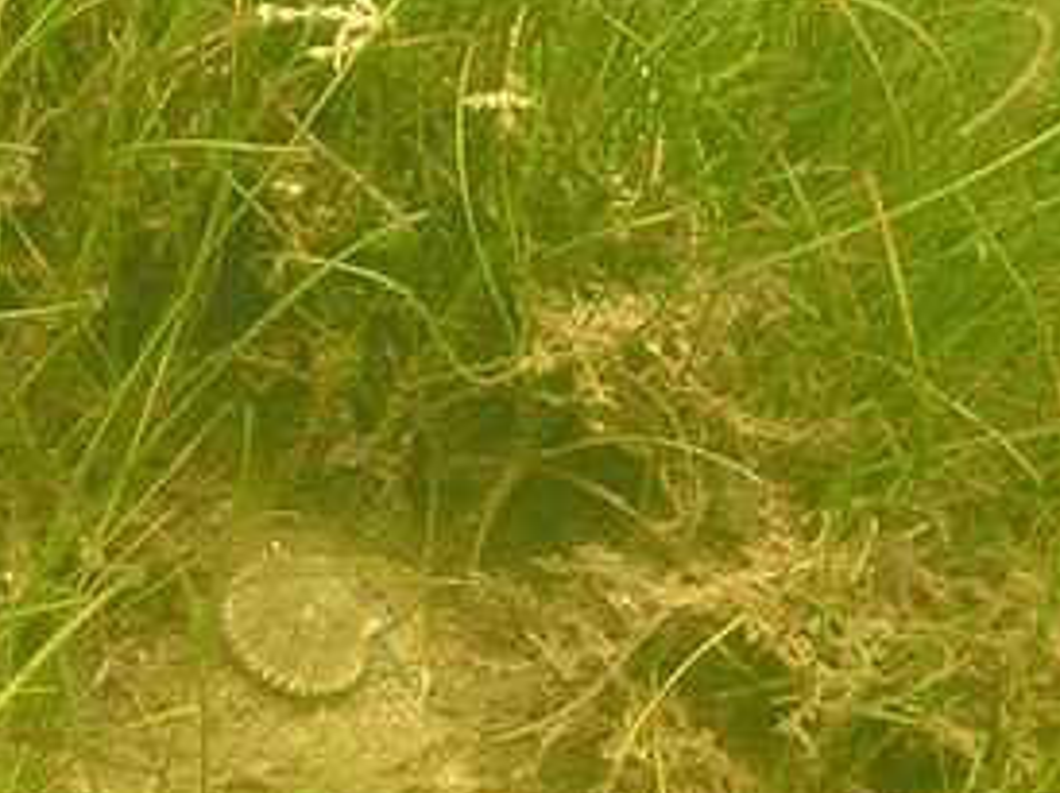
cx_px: 302
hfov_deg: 35.6
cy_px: 578
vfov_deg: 27.2
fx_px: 1622
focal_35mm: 53
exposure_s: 1/125
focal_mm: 4.5
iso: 100
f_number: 2.8
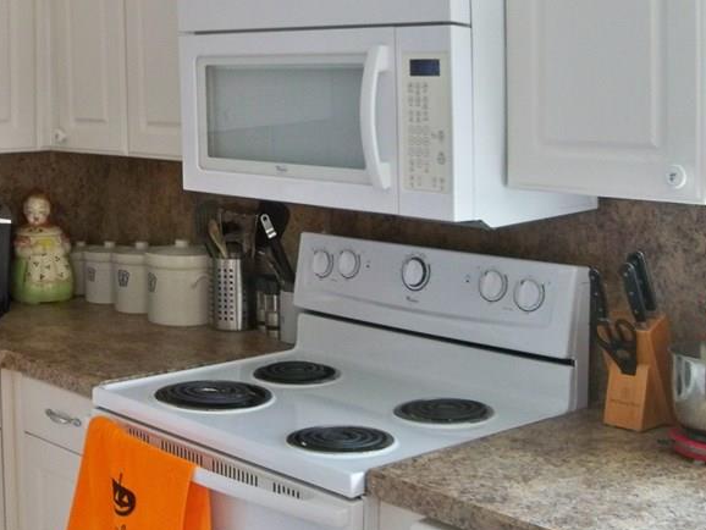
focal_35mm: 62
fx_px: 1265
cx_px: 128
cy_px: 155
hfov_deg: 30.3
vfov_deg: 23.5
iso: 250
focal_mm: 6.2
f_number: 3.5
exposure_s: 1/30
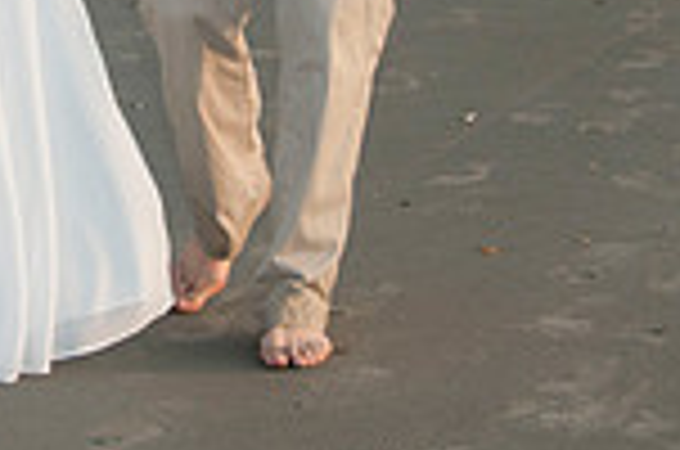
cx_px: -70
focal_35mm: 261
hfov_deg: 7.9
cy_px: -321
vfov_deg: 5.2
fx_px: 4920
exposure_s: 1/250
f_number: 5.6
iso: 100
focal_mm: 44
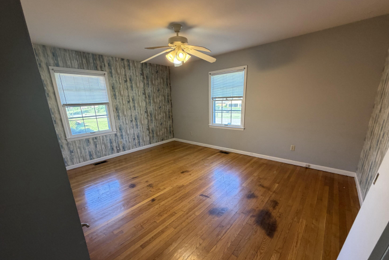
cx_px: 194
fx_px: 162
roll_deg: +2.5
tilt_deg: -15.3
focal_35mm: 15
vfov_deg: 77.2
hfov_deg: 100.4
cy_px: 143
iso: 250
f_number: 2.2
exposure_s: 1/60
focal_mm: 2.22
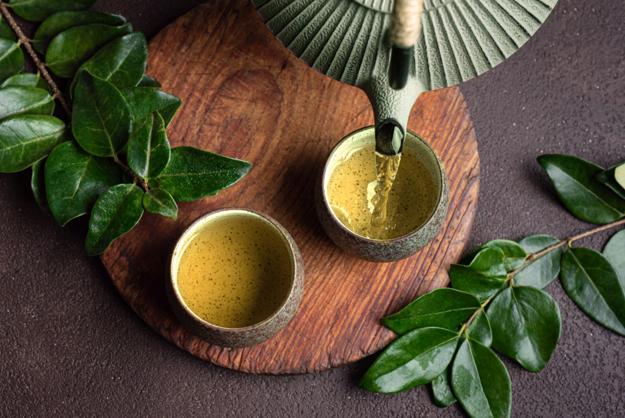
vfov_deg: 29.9
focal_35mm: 45
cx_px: 312
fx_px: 782
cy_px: 209
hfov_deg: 43.6
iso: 200
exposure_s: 1/160
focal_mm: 45
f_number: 5
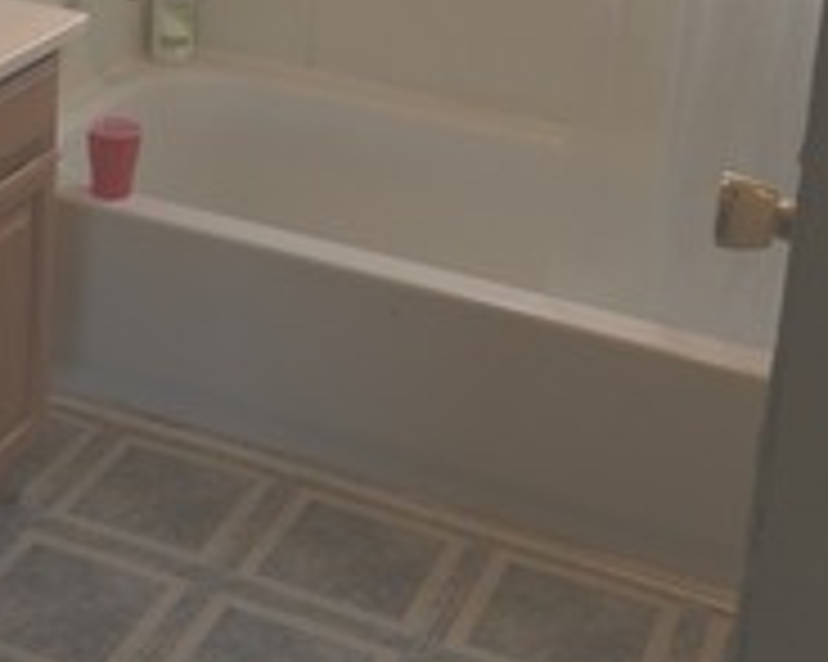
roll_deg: -0.4
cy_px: -144
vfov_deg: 19.4
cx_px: 122
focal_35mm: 74
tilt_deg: -14.5
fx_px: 1812
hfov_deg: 25.1
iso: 64
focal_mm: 4.15
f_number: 2.2
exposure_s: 1/120
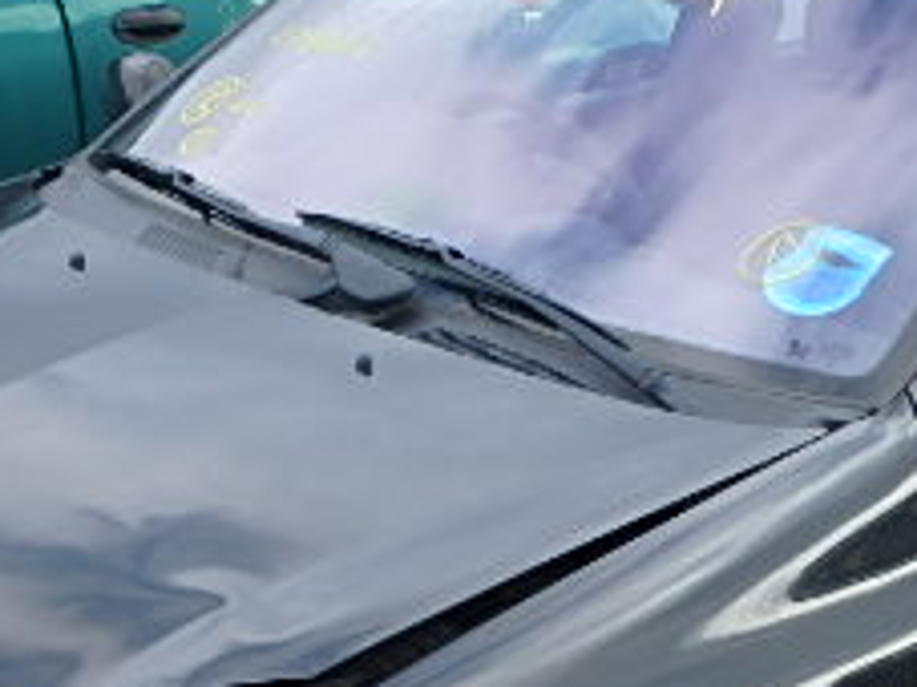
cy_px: 651
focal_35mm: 96
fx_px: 2542
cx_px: 606
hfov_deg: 20.4
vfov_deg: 15.2
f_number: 4.9
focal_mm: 6
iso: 125
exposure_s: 1/125
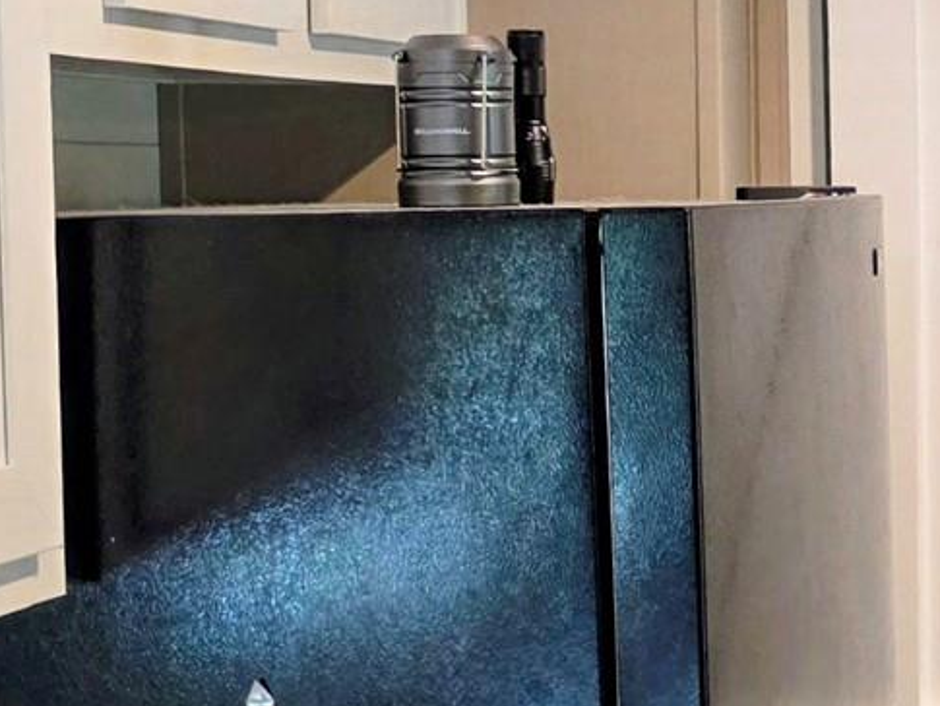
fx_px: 2635
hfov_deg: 17.9
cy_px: 302
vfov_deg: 15.2
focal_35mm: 97
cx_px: 1447
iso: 320
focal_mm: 6.3
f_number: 1.7
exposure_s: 1/120
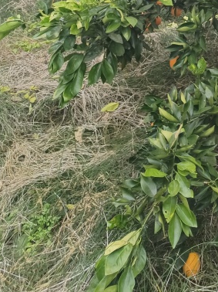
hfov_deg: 20.5
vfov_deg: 24.9
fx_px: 546
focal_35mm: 65
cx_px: 287
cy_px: -110
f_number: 1.88
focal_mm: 5.59
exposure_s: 1/100
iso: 579
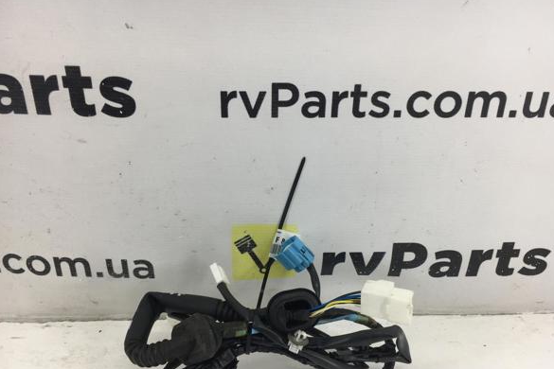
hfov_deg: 57.2
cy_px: 221
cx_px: 285
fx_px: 508
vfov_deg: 39.8
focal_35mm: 33
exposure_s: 1/100
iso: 40
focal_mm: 4.15
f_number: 2.2
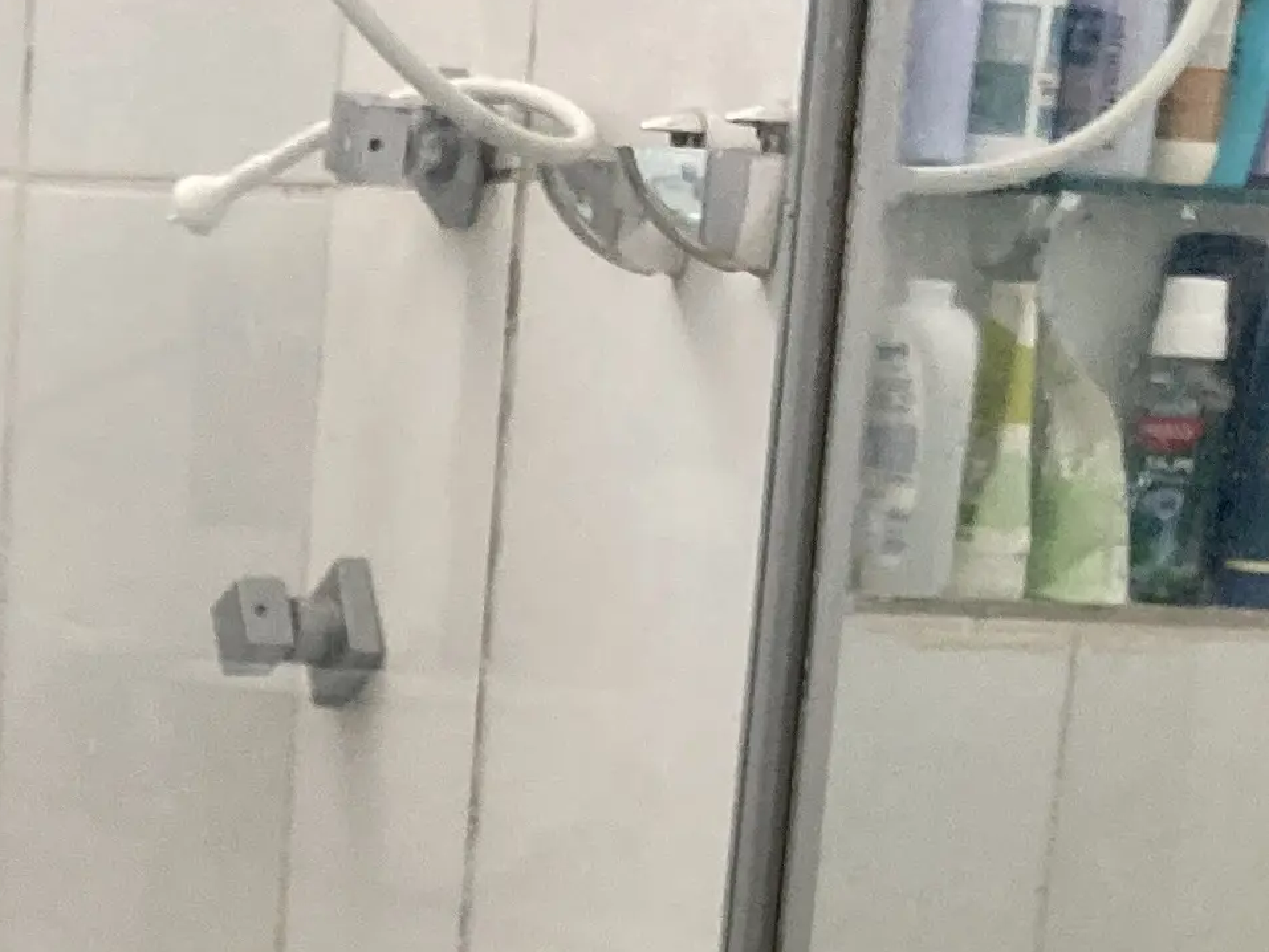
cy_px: 1611
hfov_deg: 16.4
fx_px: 4326
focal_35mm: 118
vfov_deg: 11.8
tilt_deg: -14.5
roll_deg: -3.4
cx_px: 102
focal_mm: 3.99
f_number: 1.8
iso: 160
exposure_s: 1/60
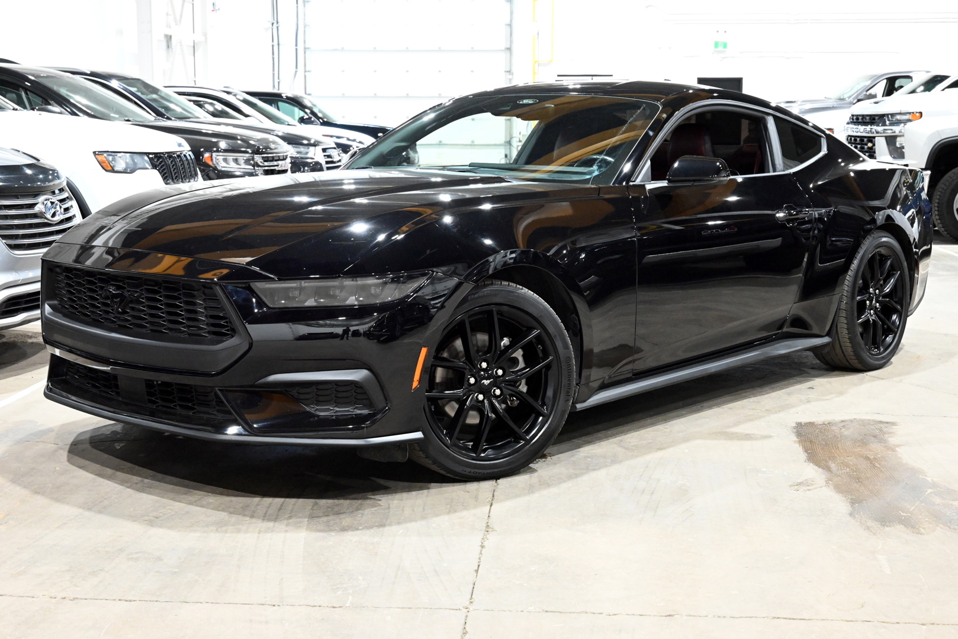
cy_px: 320
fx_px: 1331
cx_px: 479
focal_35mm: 50
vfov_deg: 27.0
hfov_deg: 39.6
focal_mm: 50
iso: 8000
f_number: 8
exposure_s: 1/50
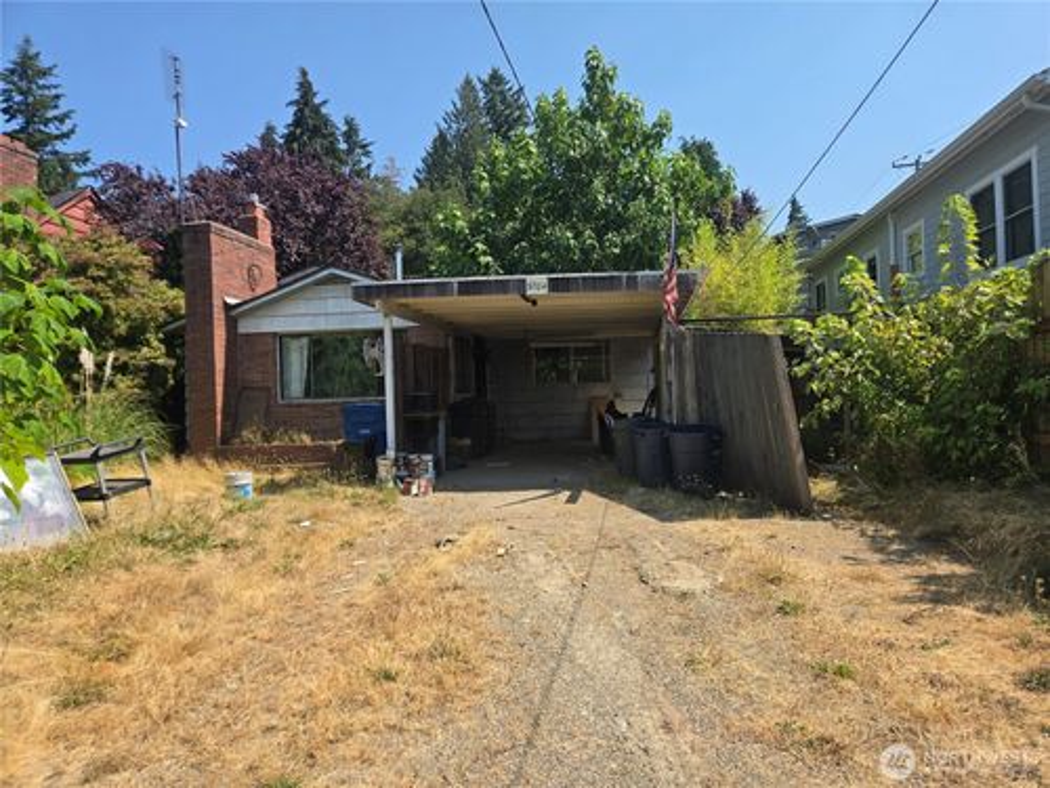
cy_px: 394
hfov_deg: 73.9
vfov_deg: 58.9
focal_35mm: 23
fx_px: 698
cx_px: 525
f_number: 1.8
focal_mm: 5.4
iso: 25
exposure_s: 1/1339
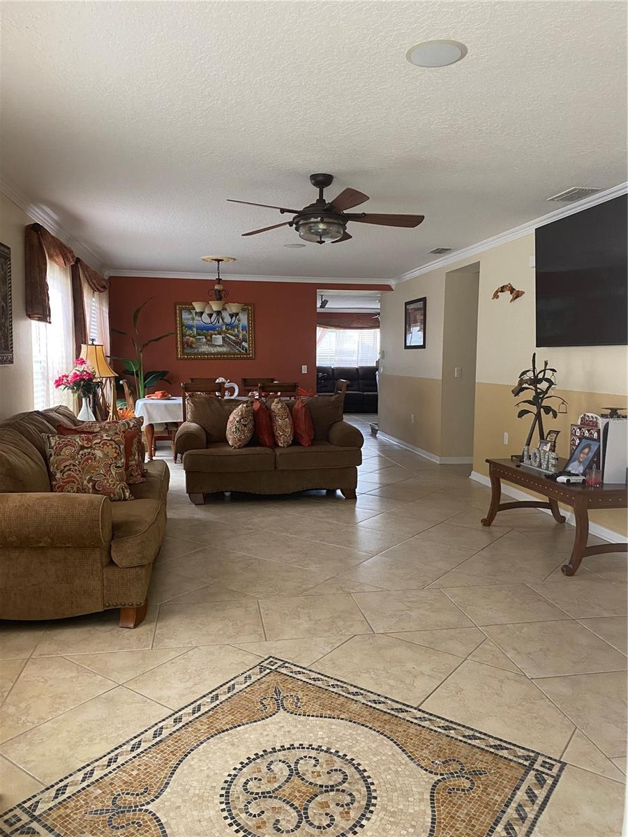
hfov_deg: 53.1
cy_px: 418
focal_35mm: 26
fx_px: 629
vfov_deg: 67.3
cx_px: 314
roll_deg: -1.0
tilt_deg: -5.5
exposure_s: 1/60
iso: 250
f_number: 1.8
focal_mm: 4.25
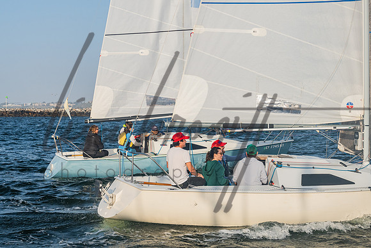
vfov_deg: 17.7
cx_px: 151
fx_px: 796
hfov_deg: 26.2
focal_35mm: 77
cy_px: 106
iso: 400
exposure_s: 1/800
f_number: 8
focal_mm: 65
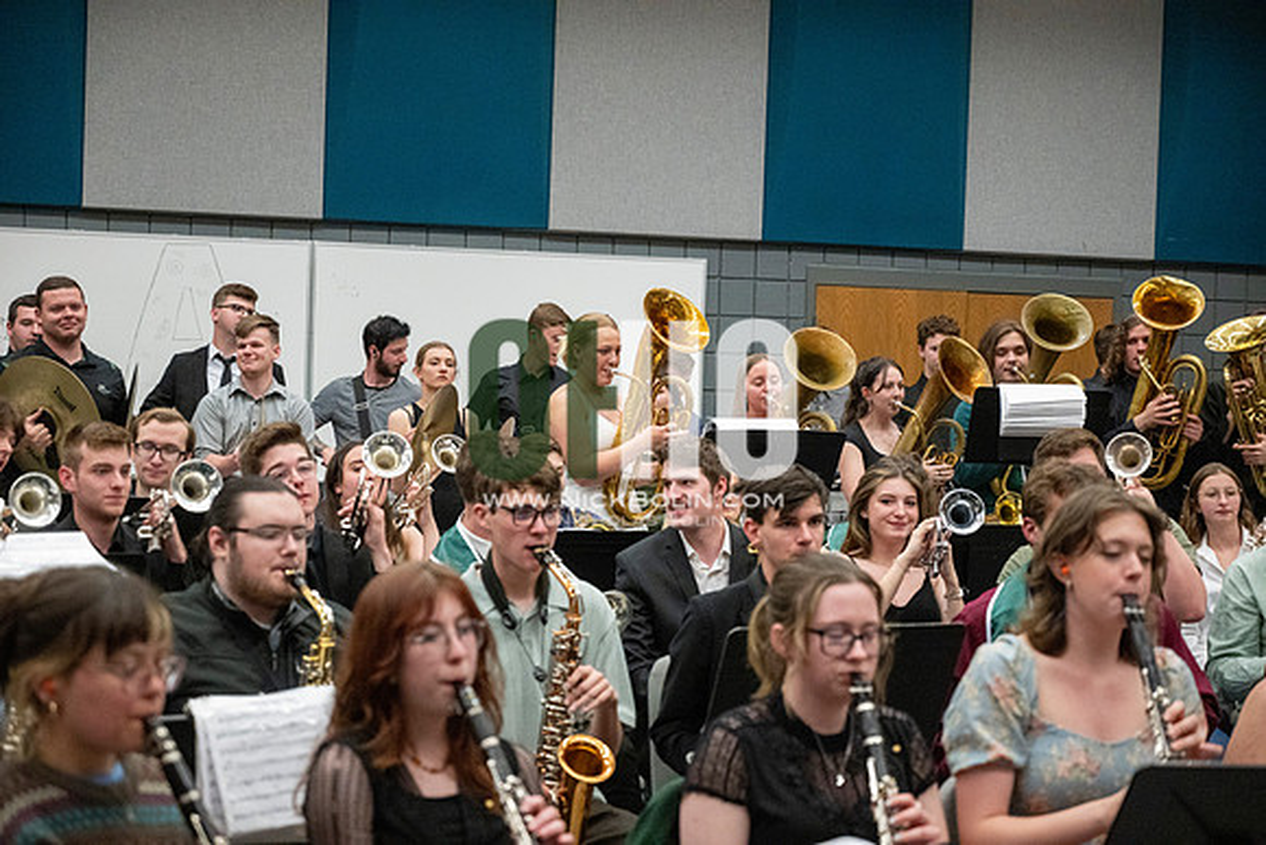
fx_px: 2462
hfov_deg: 28.8
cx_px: 633
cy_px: 422
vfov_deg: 19.5
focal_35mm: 70
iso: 10000
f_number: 4
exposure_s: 1/500
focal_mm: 70
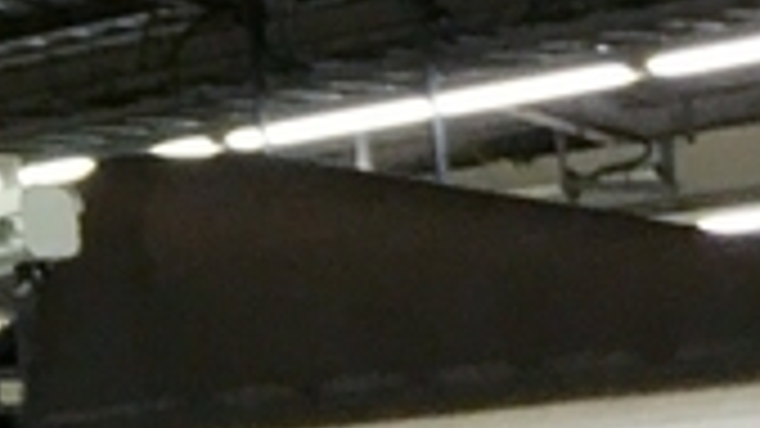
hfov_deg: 9.1
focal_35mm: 224
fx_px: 4513
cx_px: -661
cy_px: 86
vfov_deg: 5.4
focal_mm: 4.15
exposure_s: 1/30
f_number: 2.2
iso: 25
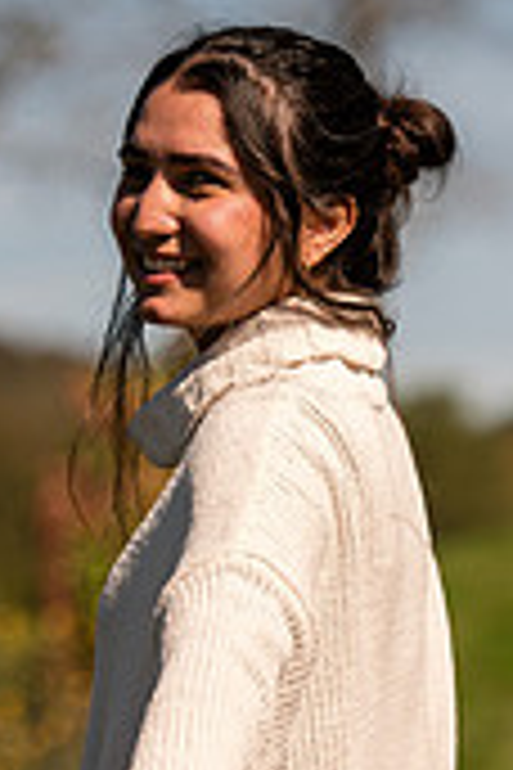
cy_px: 459
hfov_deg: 4.5
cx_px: 76
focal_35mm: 306
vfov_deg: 6.7
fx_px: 6540
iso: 100
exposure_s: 1/4000
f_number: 3.2
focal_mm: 116
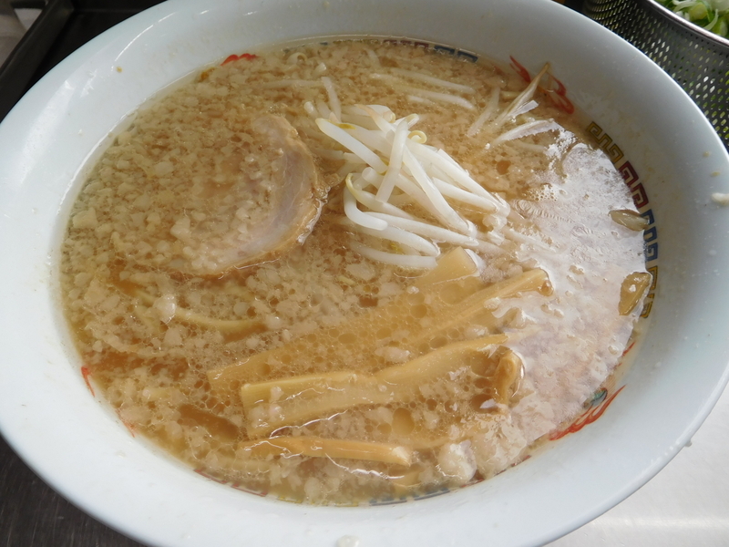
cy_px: 274
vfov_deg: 54.9
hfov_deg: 69.4
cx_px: 364
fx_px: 526
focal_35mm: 25
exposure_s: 1/100
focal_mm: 4.5
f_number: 3.4
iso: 125
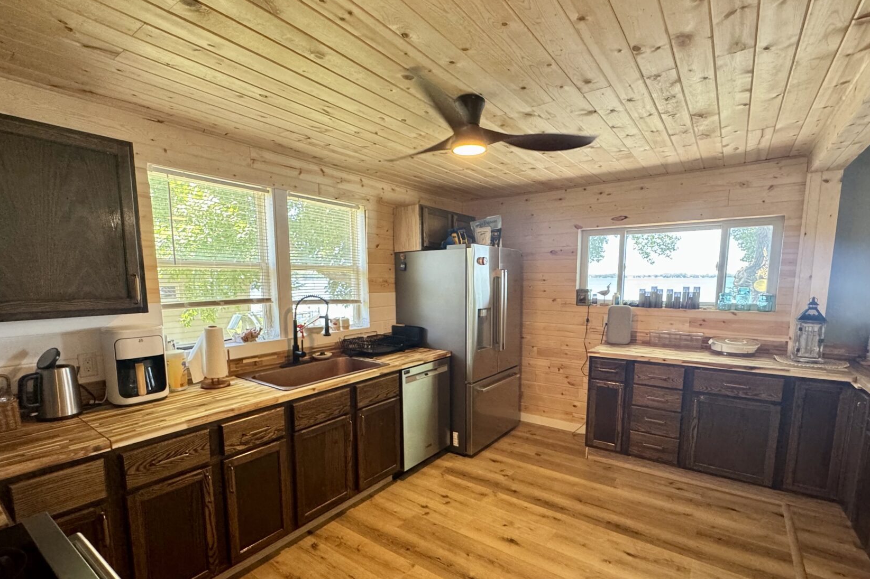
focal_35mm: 17
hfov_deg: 93.3
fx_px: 411
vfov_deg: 70.0
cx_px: 438
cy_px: 333
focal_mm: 2.22
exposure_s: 1/120
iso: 320
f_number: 2.2
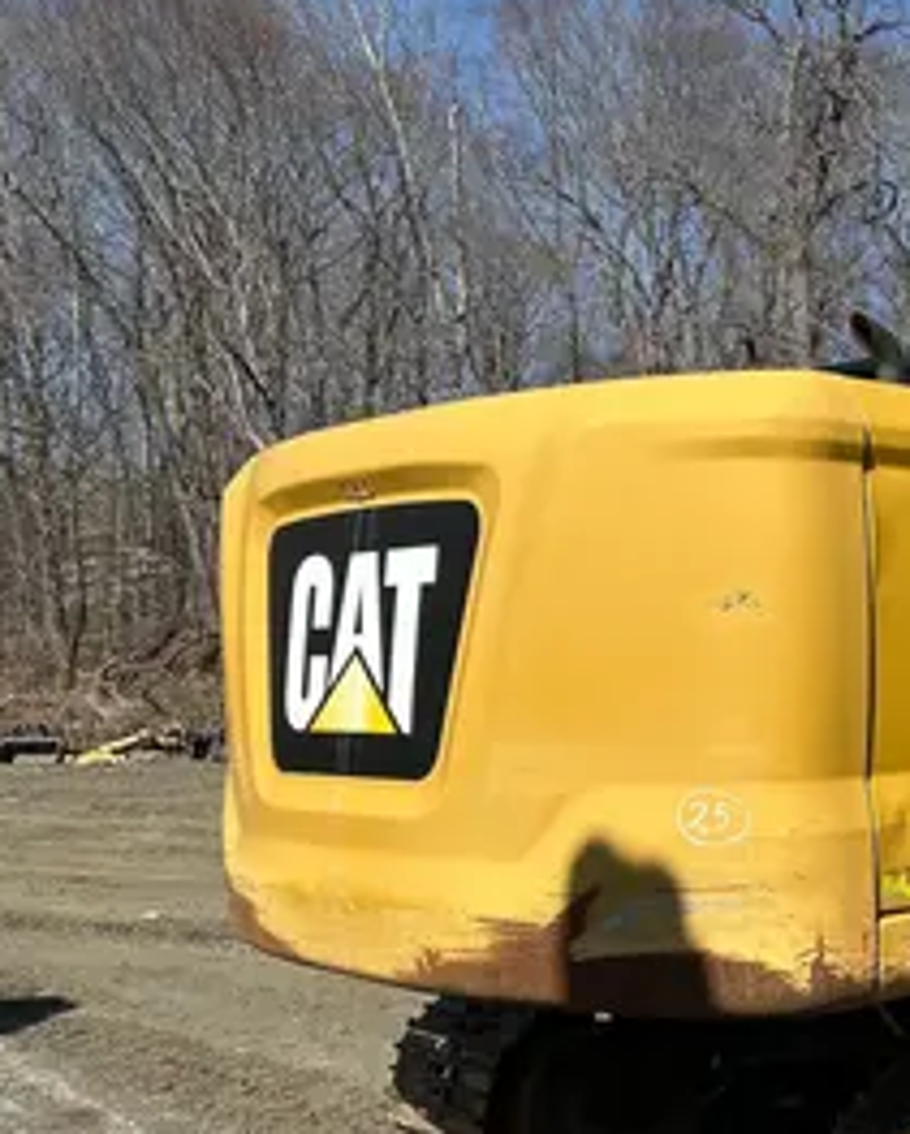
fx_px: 1781
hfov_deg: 25.3
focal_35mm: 53
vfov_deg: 35.2
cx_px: 1134
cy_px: 701
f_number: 1.5
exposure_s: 1/3831
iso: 50
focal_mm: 5.7
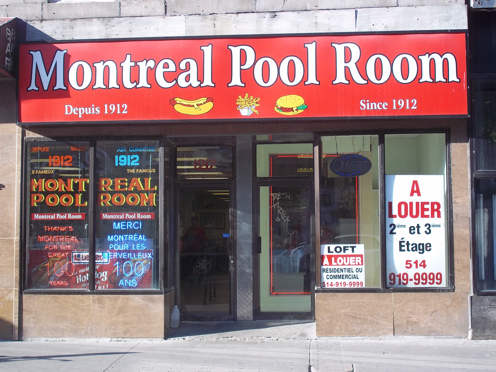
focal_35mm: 57
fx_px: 817
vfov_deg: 25.7
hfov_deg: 33.8
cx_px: 248
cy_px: 186
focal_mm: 10.1
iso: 80
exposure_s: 1/200
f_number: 3.9
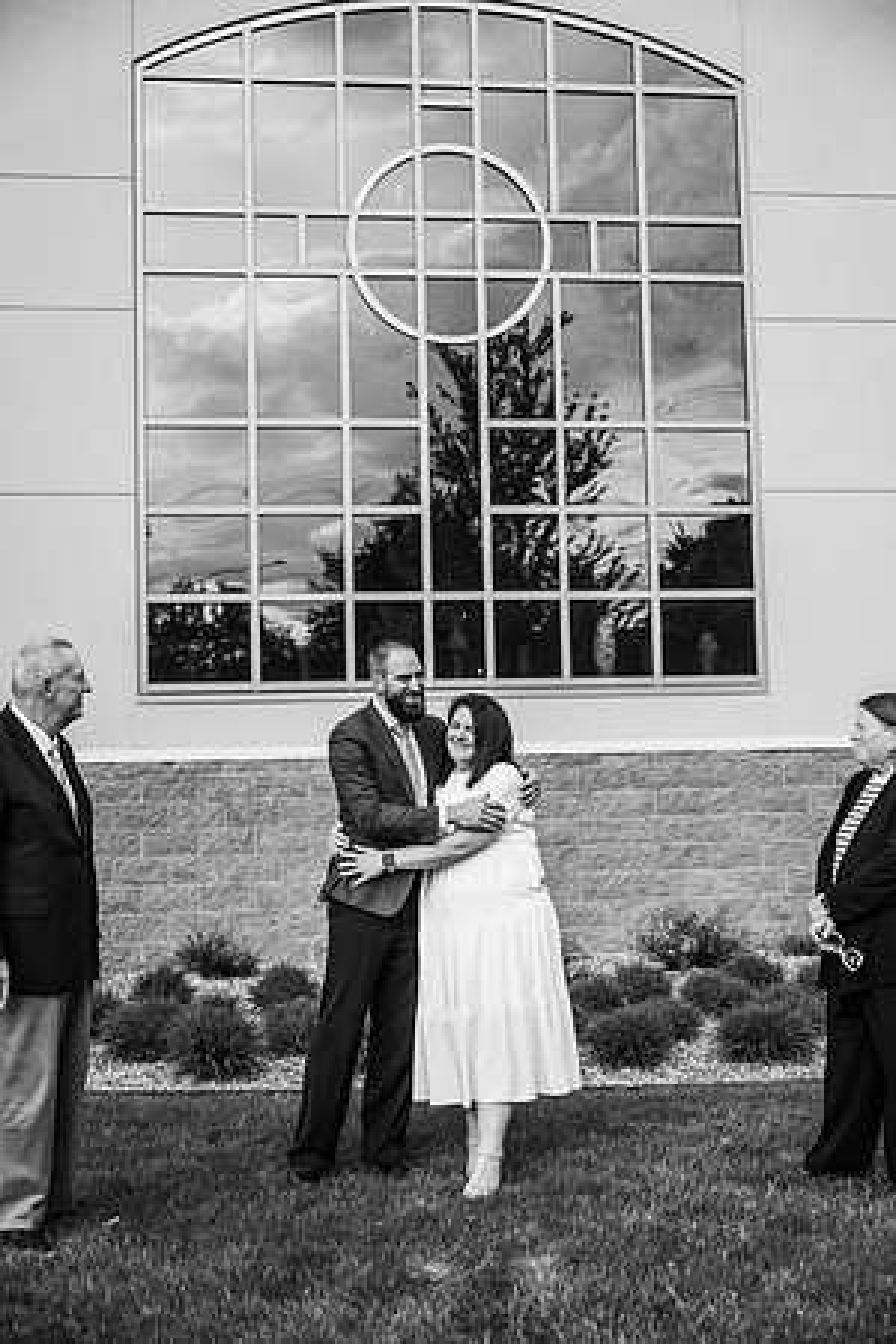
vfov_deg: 46.4
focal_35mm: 42
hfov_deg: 31.9
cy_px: 672
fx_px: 1568
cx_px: 448
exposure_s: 1/1600
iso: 200
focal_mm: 42
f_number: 2.8
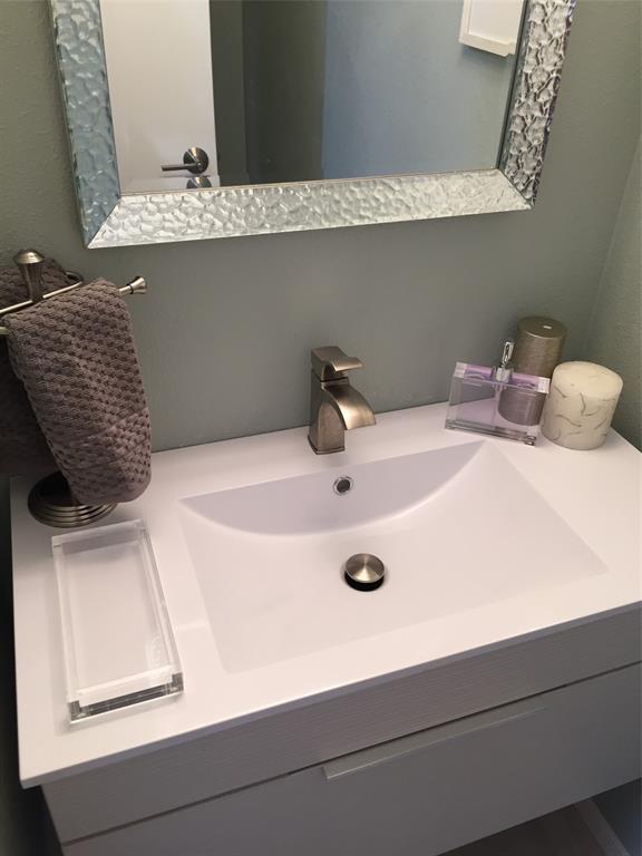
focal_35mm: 29
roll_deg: -3.0
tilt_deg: -34.4
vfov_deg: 61.7
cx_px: 321
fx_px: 717
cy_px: 428
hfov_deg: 48.2
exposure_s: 1/30
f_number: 2.2
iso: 64
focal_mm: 4.15
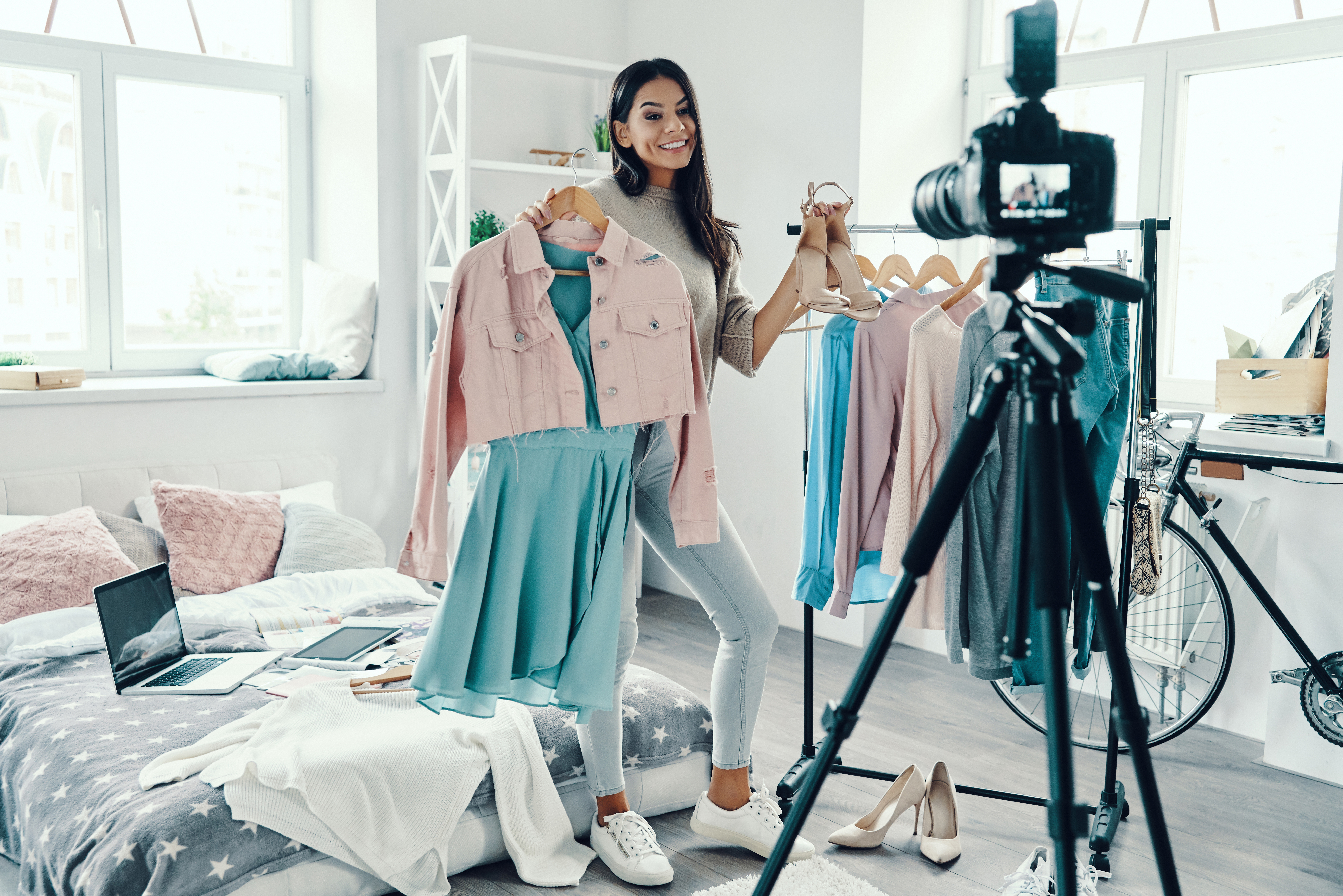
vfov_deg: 37.9
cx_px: 672
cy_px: 448
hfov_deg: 54.4
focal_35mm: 35
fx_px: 1306
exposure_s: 1/125
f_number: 3.5
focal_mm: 35
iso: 1600
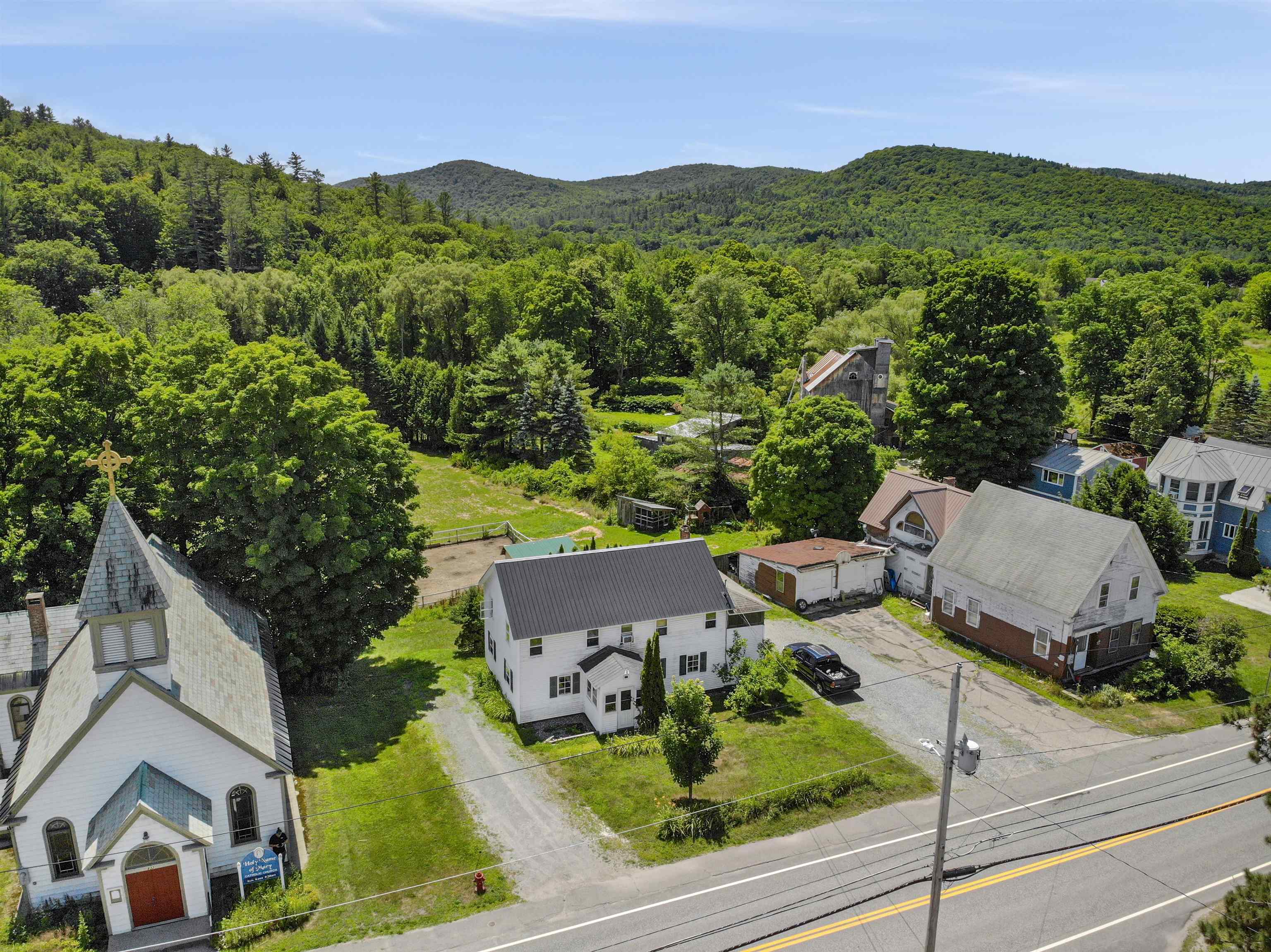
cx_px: 636
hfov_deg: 71.6
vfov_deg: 56.8
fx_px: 881
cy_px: 476
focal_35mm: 24
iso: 100
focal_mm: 4.5
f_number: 2.8
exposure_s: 1/55
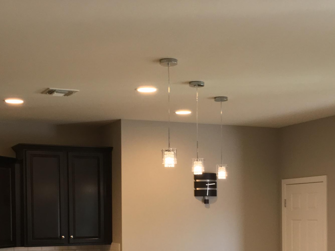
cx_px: 176
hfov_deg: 29.8
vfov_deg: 22.1
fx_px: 629
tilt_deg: -1.5
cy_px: 224
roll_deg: +1.5
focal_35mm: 65
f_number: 2.2
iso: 100
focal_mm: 4.15
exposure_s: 1/30
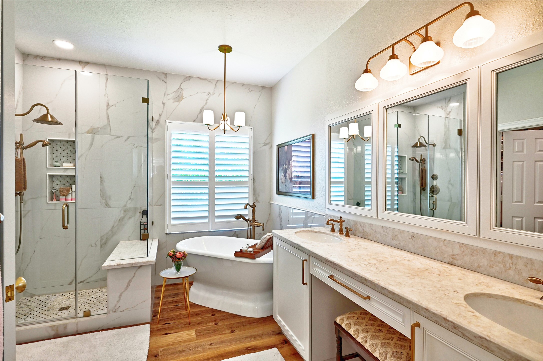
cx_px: 272
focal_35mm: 18
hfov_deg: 90.0
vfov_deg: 67.3
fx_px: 271
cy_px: 180
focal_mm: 18
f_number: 8
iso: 400
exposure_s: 1/25
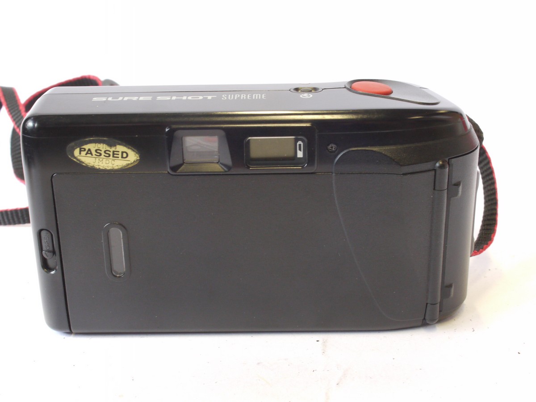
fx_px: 929
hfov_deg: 32.2
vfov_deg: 24.4
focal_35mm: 60
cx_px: 268
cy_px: 201
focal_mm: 30
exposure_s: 1/20
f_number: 10
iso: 800
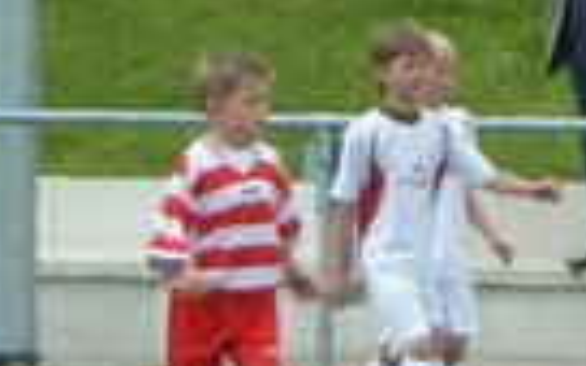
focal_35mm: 1638
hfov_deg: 1.3
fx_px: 26160
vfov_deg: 0.8
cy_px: 596
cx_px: 405
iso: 160
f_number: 4.9
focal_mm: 49.2
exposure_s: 1/500
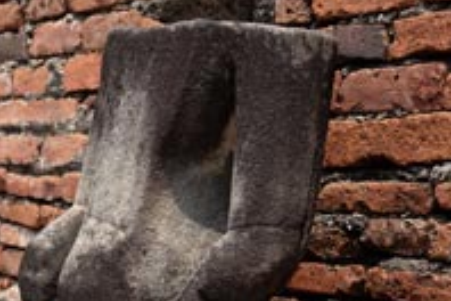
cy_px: 342
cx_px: -27
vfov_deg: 14.2
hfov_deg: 20.8
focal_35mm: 94
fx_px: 1178
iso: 250
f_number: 5
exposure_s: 1/3200
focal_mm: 31
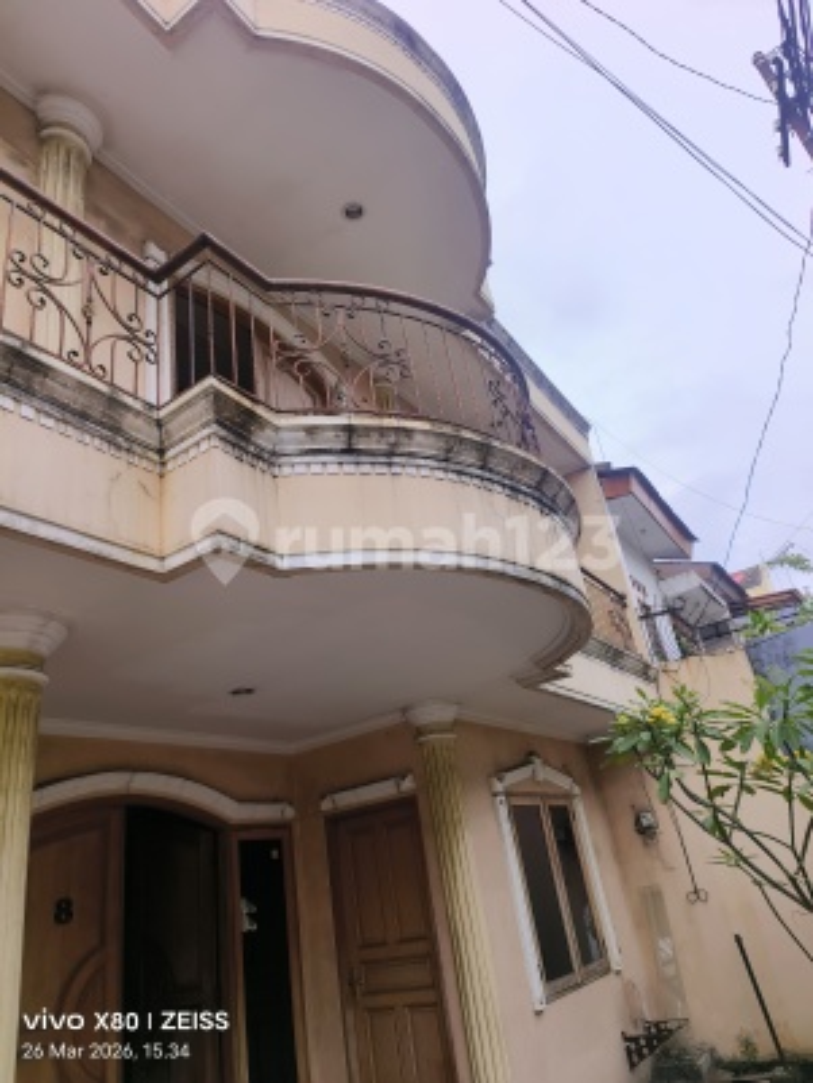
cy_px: 542
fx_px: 720
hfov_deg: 58.9
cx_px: 406
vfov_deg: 73.9
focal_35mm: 23
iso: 123
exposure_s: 1/808
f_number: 1.75
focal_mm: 5.5
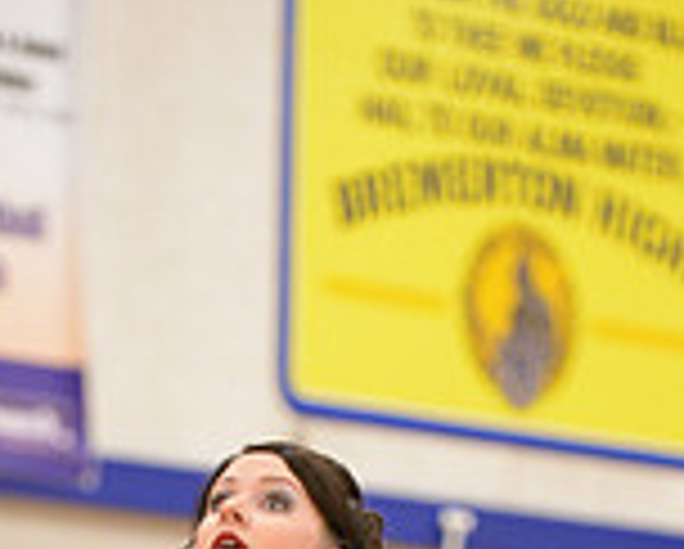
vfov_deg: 4.1
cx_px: 328
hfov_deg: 5.2
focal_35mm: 374
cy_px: 1008
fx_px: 7581
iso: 5000
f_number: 2.8
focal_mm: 135
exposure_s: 1/250
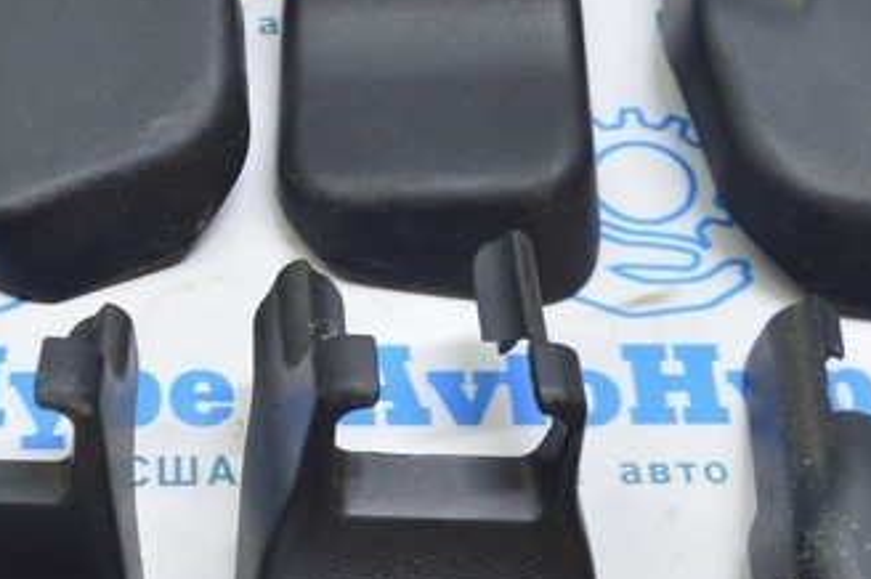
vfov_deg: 13.2
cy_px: 394
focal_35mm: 103
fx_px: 2489
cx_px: 138
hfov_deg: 19.6
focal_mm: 22
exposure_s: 1/50
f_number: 3.8
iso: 400
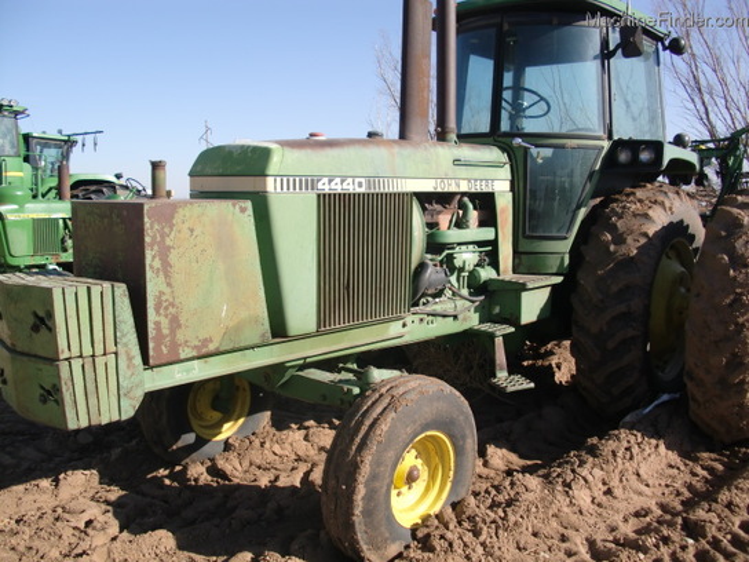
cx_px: 374
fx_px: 779
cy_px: 281
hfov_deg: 51.4
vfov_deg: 39.7
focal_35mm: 36
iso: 64
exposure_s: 1/125
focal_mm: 6.3
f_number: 7.9
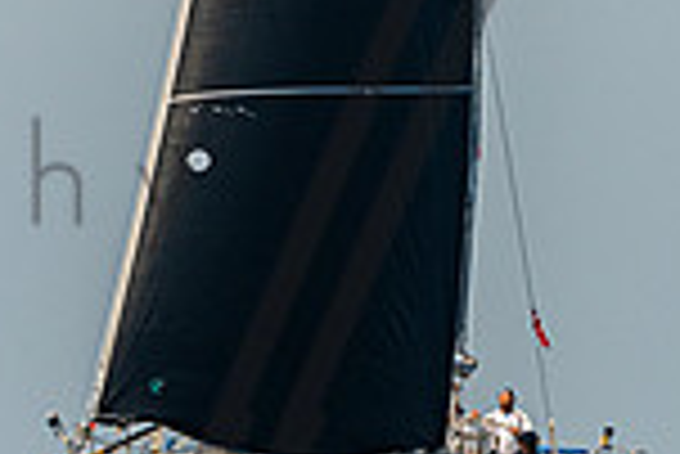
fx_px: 35601
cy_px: -2
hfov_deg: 1.1
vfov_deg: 0.7
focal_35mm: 1883
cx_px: -5
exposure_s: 1/2500
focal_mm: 400
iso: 400
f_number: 7.1
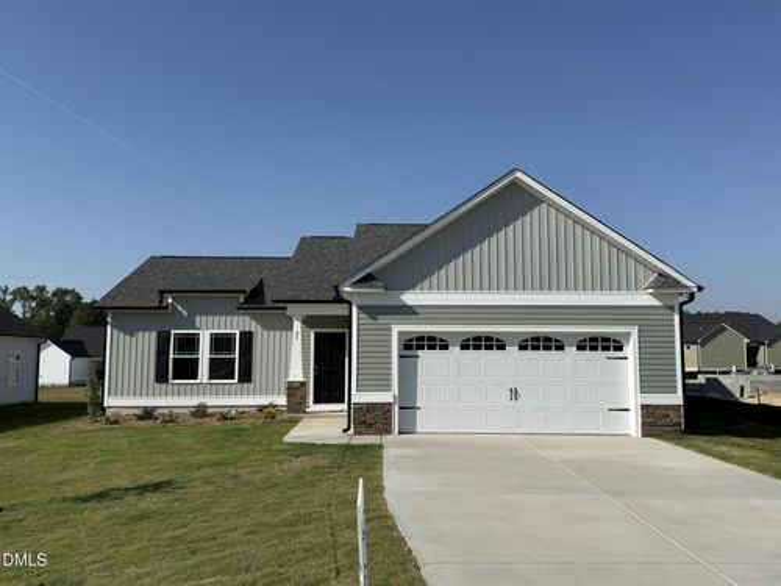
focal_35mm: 29
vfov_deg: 48.2
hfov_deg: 61.7
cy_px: 293
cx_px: 390
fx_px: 654
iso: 80
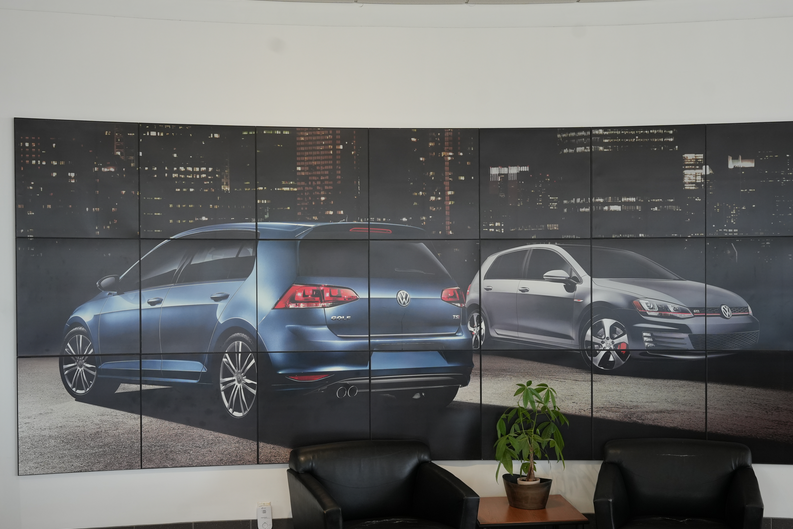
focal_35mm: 44
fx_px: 969
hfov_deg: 44.5
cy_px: 298
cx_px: 424
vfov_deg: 30.5
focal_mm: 36
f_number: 5.6
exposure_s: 1/160
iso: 1000
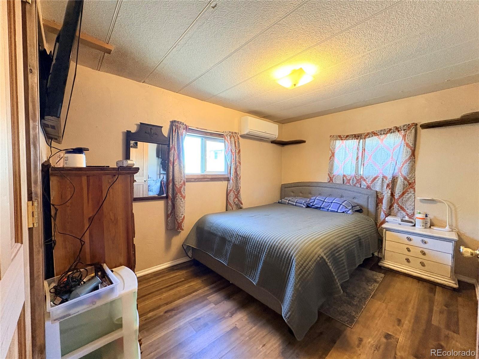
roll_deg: -1.2
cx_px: 240
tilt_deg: -2.0
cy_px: 180
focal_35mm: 14
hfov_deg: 102.1
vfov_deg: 85.7
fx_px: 194
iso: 640
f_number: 2.2
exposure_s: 1/60
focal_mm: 2.22
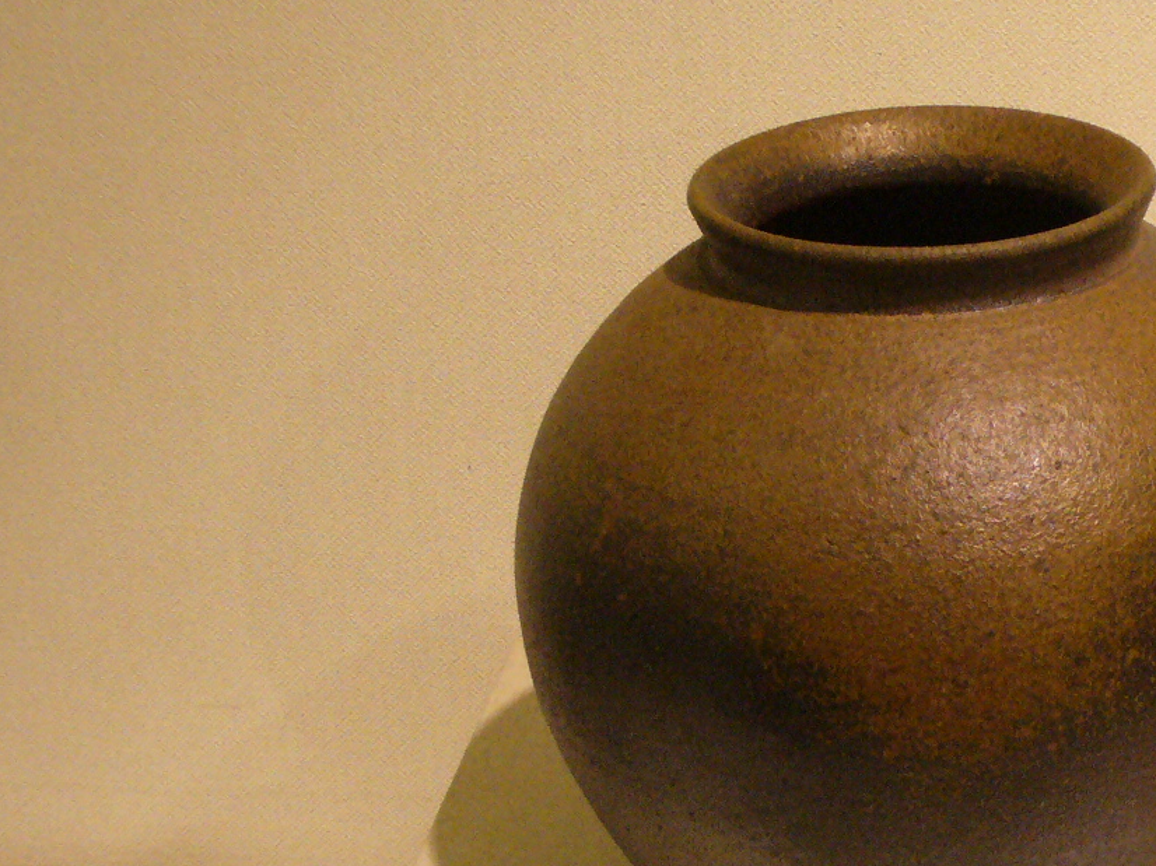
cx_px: 1050
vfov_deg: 15.8
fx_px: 3105
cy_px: 610
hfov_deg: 20.6
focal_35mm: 93
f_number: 3
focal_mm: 7.9
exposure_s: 1/320
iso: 400
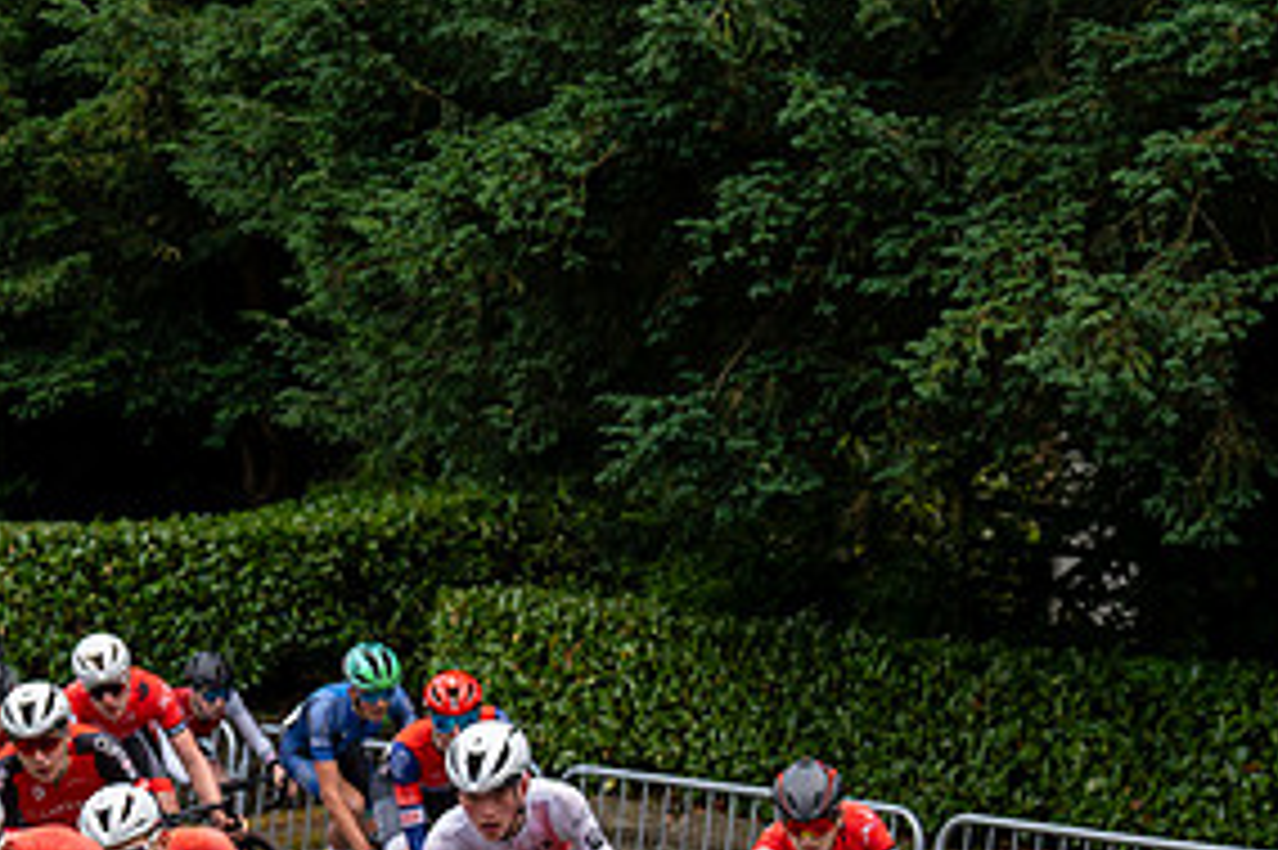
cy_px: 749
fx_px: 5073
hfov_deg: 14.3
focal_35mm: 143
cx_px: 270
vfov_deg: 9.5
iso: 320
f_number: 3.5
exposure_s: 1/640
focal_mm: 70
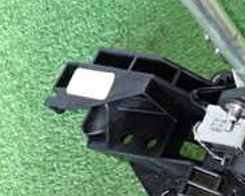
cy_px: 113
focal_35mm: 80
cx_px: 228
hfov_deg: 23.2
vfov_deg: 19.1
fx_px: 579
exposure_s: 1/30
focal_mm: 4.5
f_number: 2
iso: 500
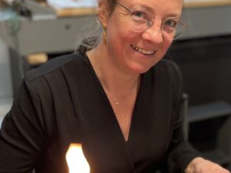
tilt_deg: -21.1
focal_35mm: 64
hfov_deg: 30.2
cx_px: 135
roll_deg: -1.6
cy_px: 103
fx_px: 427
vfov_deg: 22.9
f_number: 1.6
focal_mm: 4.2
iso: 80
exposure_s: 1/50
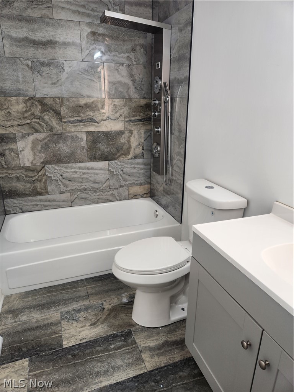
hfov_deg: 58.9
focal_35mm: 23
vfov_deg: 73.9
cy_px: 196
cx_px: 147
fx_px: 260
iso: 40
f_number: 1.8
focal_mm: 5.4
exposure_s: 1/50
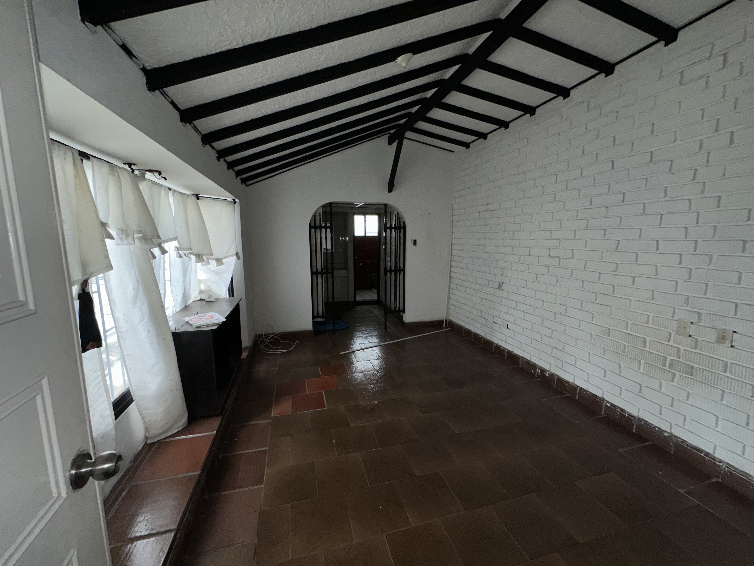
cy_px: 283
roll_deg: -0.6
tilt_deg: -7.7
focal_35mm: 14
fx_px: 305
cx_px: 377
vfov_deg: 85.7
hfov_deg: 102.1
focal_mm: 2.22
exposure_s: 1/71
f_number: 2.2
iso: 80
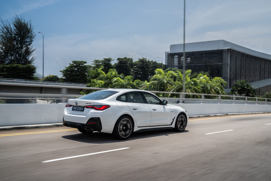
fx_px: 271
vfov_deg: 36.9
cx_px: 136
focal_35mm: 36
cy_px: 90
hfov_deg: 53.1
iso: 200
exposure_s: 1/80
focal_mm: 36
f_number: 14
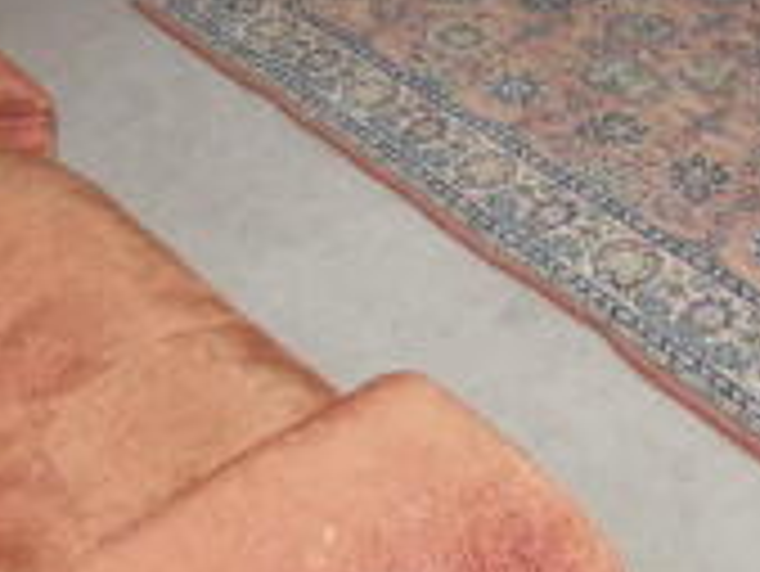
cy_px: -336
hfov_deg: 28.1
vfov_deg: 18.4
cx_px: 443
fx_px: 1516
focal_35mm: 69
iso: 160
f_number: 2.8
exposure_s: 1/60
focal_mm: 3.6
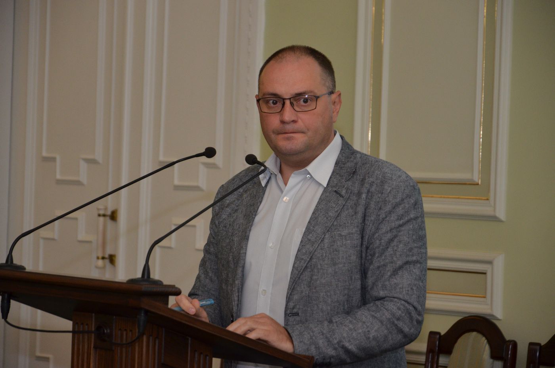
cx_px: 278
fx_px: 2423
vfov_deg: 8.7
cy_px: 184
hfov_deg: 13.1
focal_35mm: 158
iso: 800
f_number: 5.6
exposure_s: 1/200
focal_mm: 105
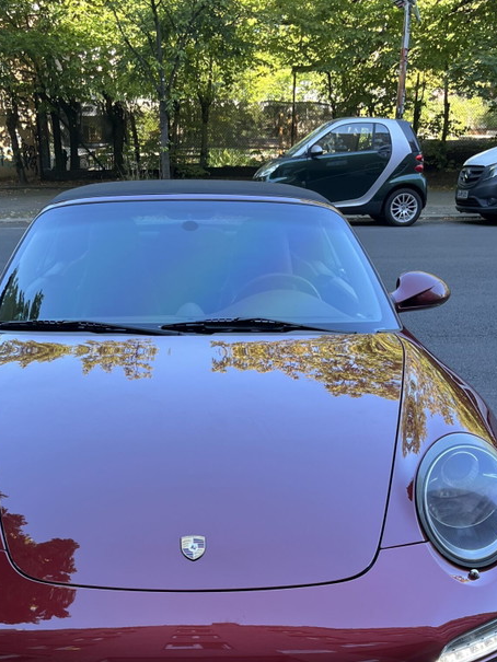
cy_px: 522
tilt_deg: -25.5
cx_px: 195
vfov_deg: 41.3
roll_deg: +1.1
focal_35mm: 44
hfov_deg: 32.8
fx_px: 842
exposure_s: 1/122
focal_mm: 5.1
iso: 40
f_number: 1.6
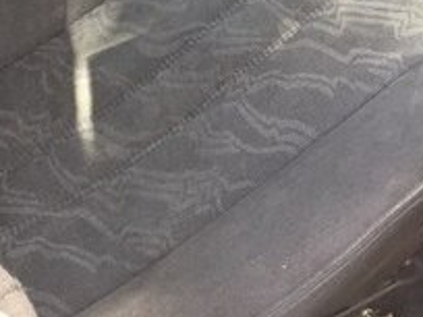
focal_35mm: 94
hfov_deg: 20.5
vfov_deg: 14.8
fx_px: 1149
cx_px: 369
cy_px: -129
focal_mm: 4.15
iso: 64
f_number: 2.2
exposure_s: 1/33
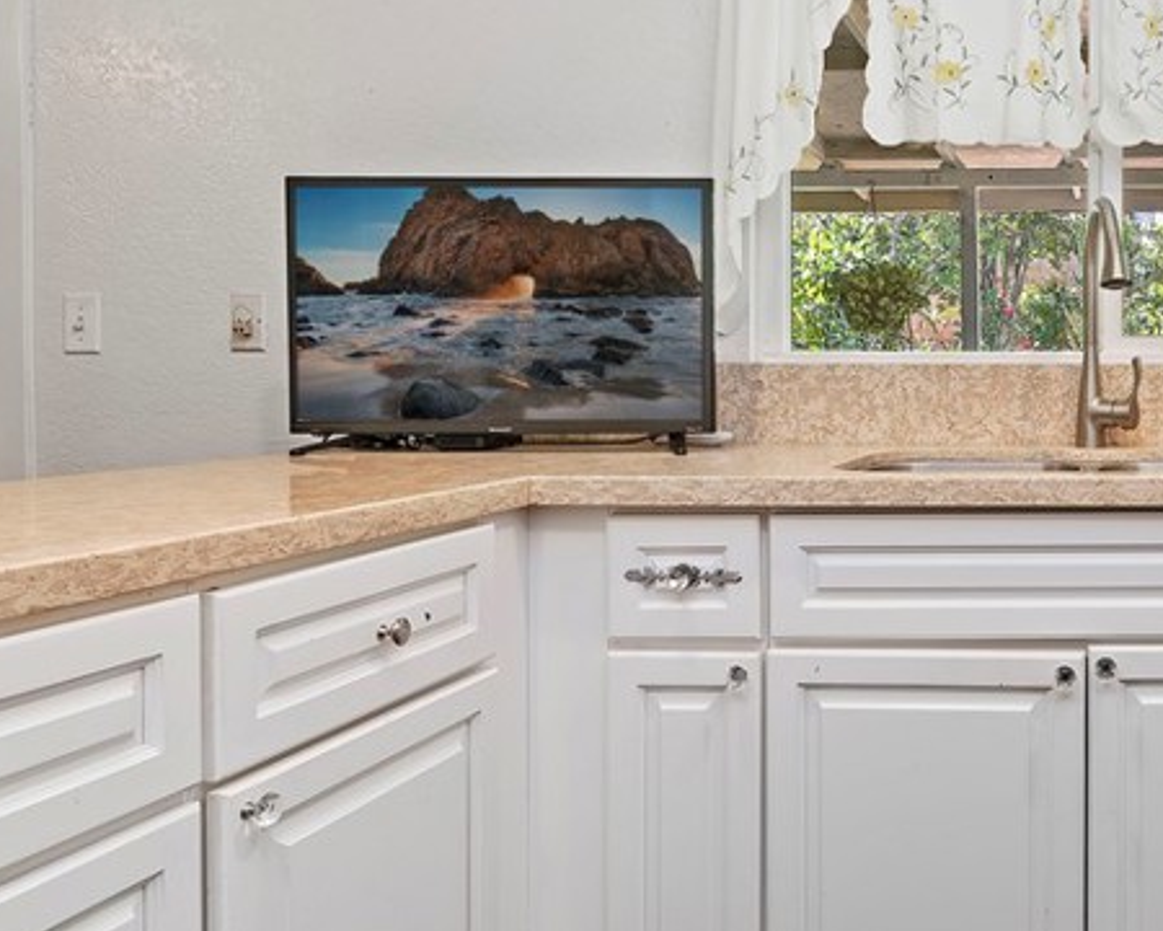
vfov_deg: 45.6
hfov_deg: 49.4
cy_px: 381
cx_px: 1054
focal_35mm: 32
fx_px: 1101
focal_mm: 15
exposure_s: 1/8
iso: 500
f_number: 10
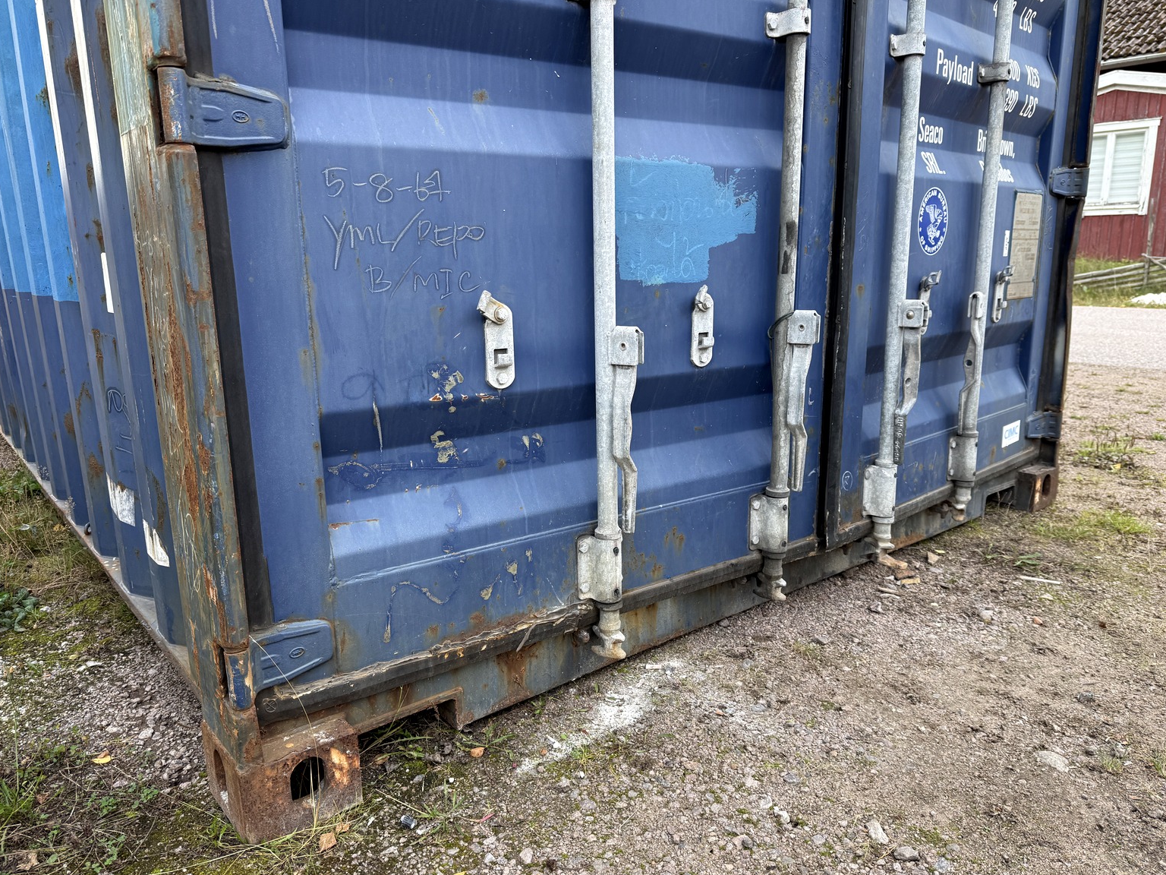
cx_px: 597
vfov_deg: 54.9
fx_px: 842
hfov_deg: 69.4
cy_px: 453
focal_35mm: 25
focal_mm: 6.76
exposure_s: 1/319
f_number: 1.78
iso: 80
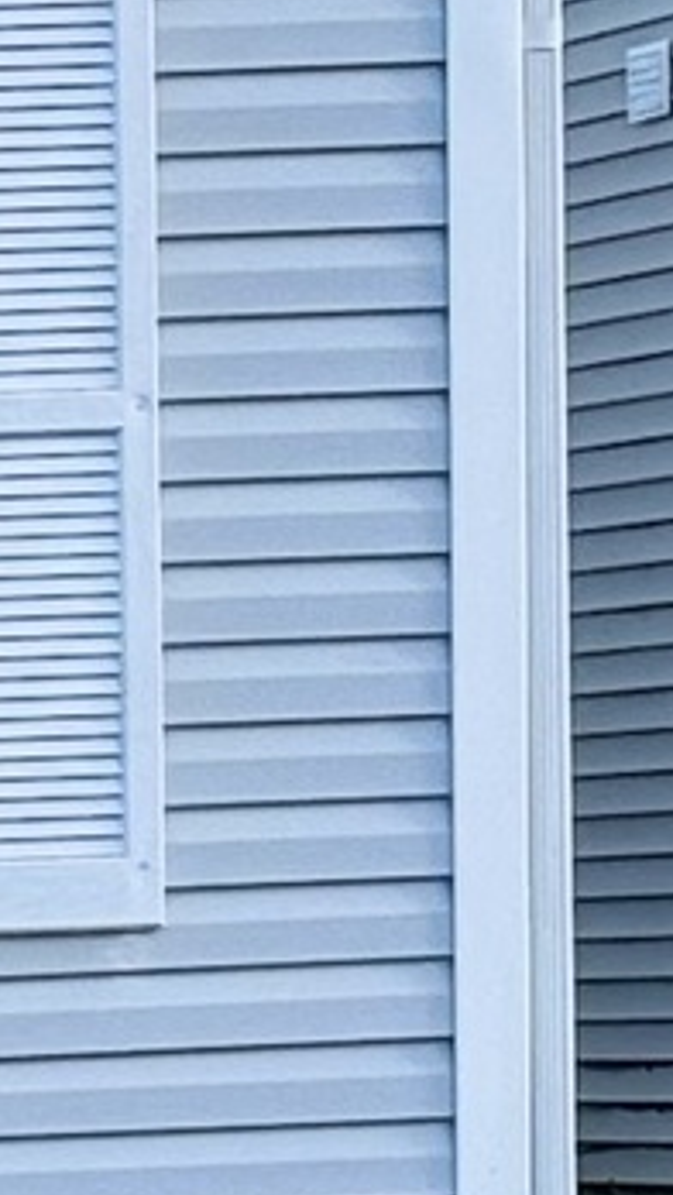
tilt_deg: -3.3
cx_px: -3090
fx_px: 7321
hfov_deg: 4.3
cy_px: 1408
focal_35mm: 231
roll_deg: +2.5
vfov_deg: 9.2
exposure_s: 1/572
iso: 80
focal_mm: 6.76
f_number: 1.78
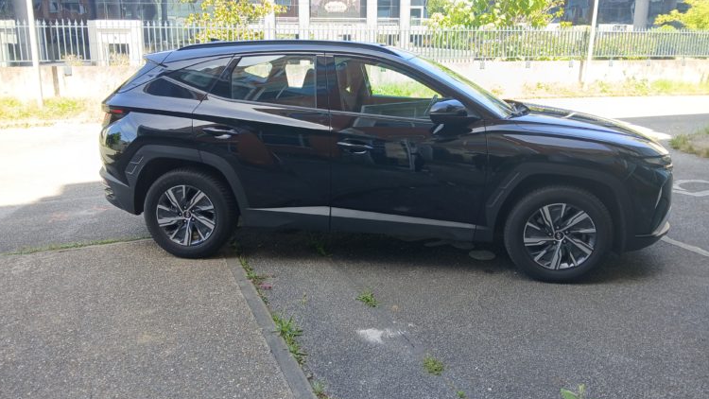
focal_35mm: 29
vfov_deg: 40.1
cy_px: 165
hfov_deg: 66.1
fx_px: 545
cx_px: 348
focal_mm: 3.98
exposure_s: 1/50
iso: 20
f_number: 1.8
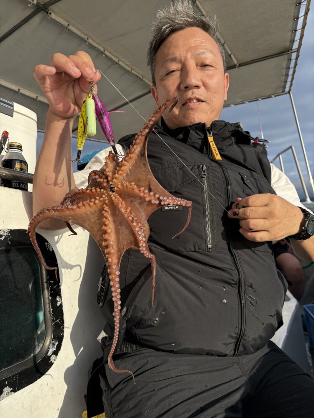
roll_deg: +8.8
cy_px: 209
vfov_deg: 67.3
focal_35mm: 26
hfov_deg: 53.1
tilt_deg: +7.4
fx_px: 314
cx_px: 157
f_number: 1.6
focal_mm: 5.96
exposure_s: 1/2639
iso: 50
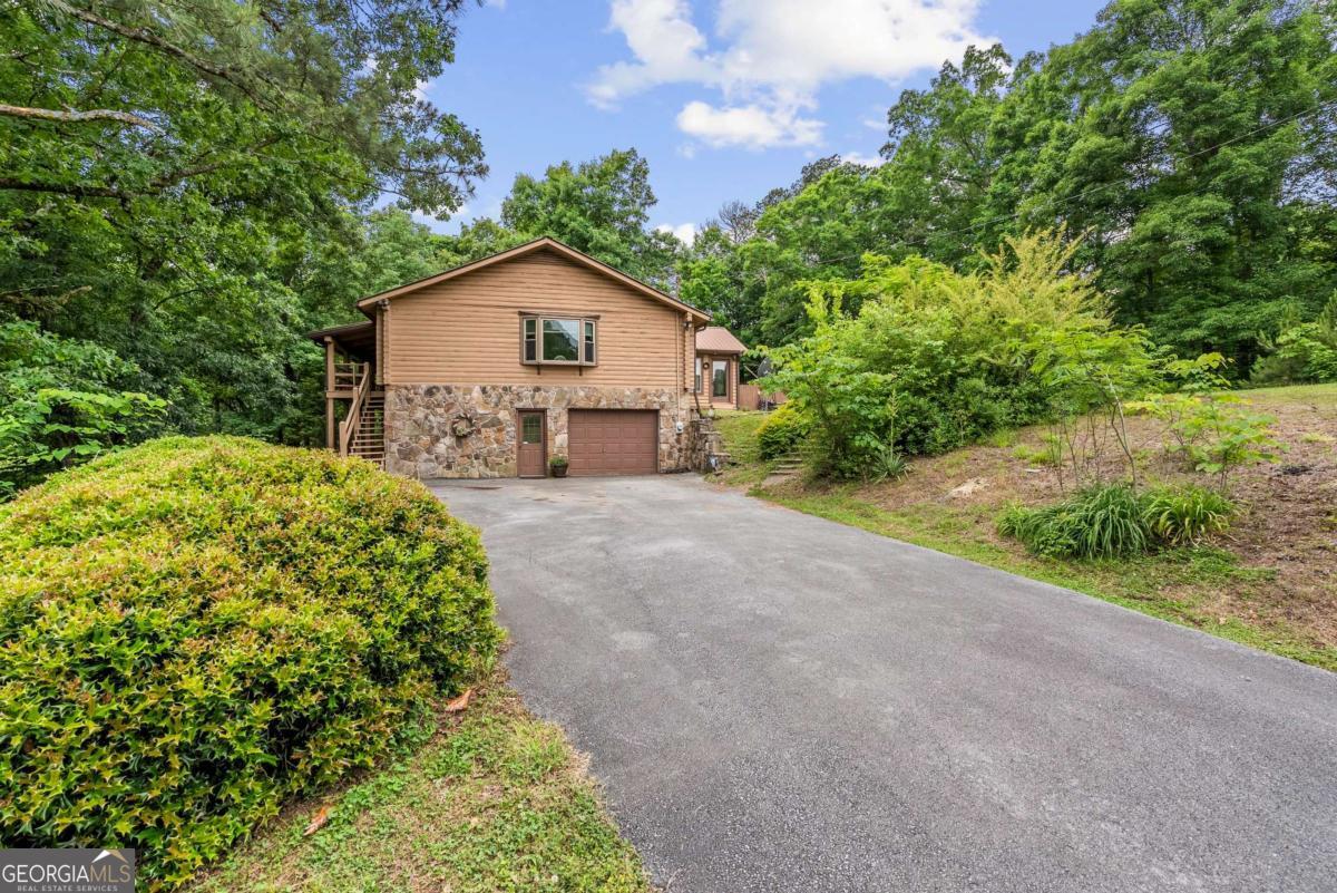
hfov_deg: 96.7
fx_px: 594
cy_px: 446
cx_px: 668
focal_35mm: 16
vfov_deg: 73.8
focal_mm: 16
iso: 200
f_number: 8
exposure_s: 1/50
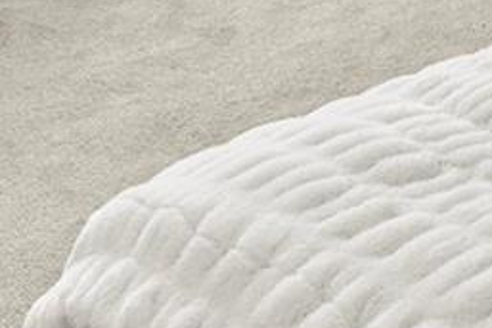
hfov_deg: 23.3
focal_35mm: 81
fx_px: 1106
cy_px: -472
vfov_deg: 12.8
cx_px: 567
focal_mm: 13
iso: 640
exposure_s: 1/4
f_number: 8
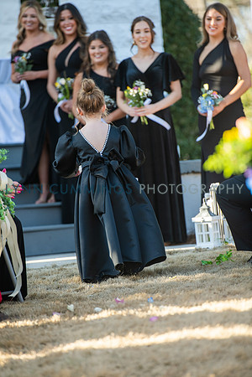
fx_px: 2100
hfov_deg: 6.9
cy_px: 188
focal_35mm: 200
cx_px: 126
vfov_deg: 10.3
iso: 200
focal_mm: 200
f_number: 3.5
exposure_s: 1/400
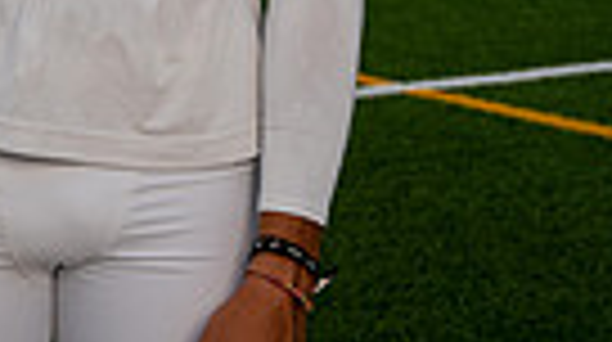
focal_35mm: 170
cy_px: -580
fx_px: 2754
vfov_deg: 6.6
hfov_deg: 12.5
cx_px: -32
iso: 64
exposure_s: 1/250
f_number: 6.3
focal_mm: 49
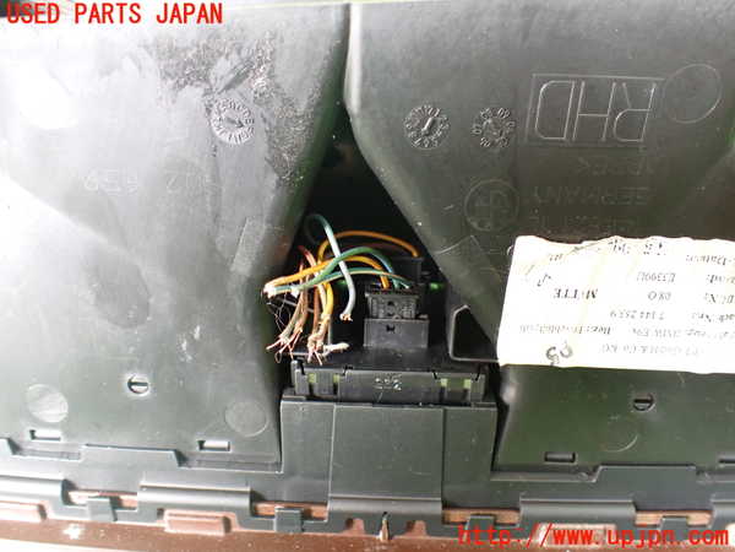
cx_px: 368
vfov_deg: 46.8
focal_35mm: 30
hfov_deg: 60.0
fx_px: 637
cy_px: 276
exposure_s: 1/30
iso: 800
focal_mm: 5.4
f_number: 2.3
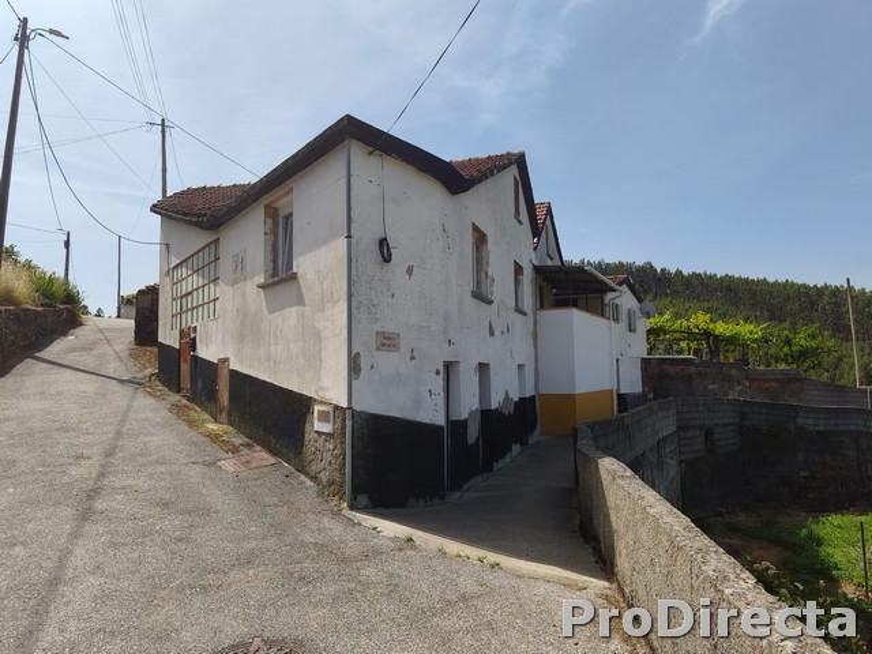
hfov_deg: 73.9
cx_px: 436
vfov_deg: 58.9
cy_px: 327
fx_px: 579
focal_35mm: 23
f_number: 1.7
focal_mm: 6.06
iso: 50
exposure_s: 1/1002
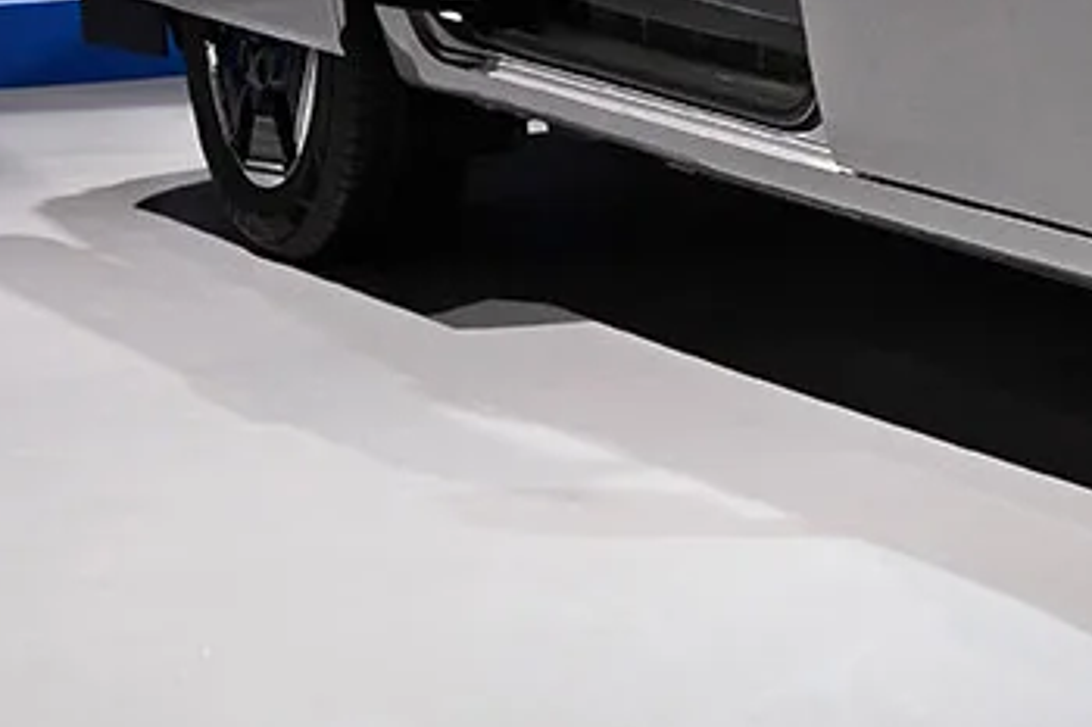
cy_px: -395
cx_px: 1710
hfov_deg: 13.2
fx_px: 4422
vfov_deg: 9.1
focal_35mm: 146
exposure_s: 1/200
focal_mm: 25.5
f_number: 4.5
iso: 1600
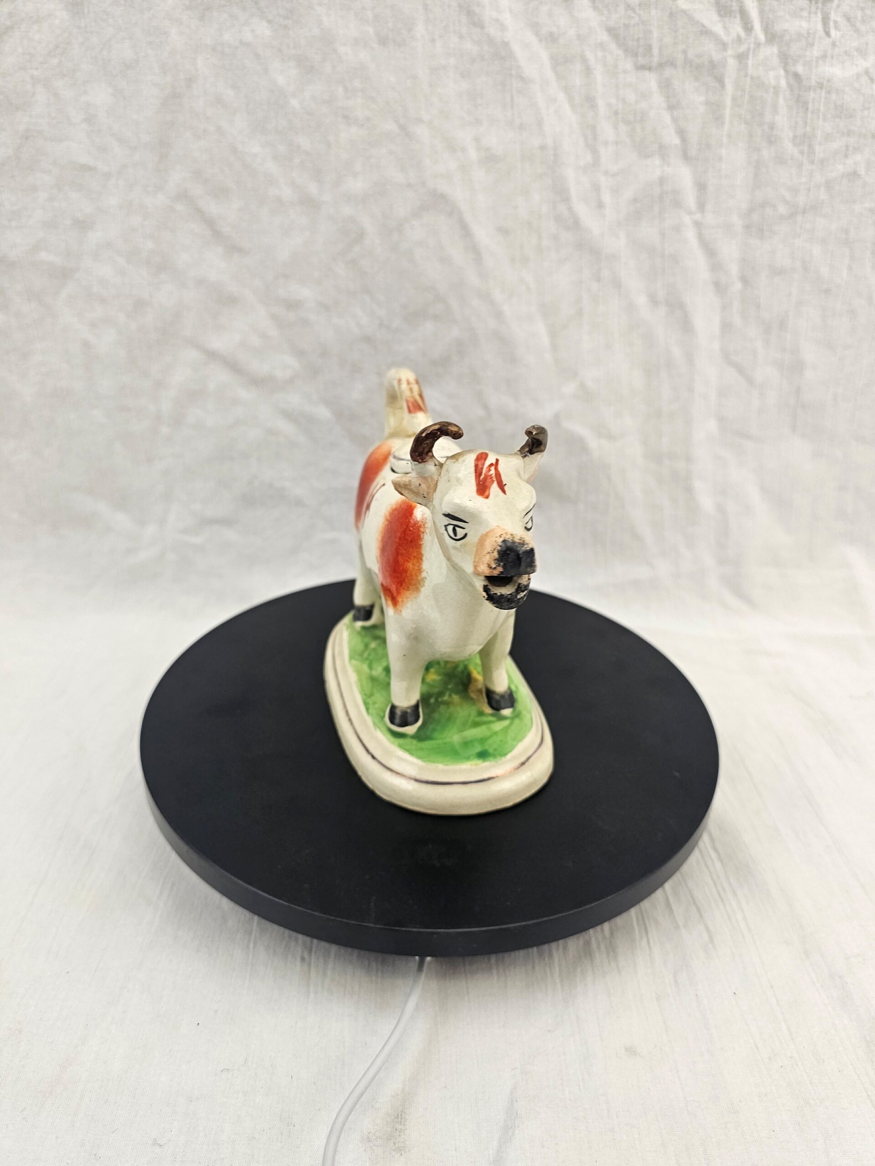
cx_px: 438
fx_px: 775
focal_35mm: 23
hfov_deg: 58.9
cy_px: 583
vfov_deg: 73.9
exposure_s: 1/100
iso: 40
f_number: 1.7
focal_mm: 6.3
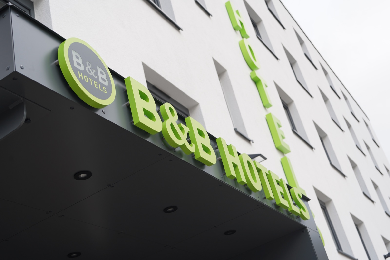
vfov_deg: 27.5
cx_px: 195
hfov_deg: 40.4
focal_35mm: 49
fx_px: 531
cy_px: 130
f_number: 5.6
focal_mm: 49
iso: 100
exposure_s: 1/60
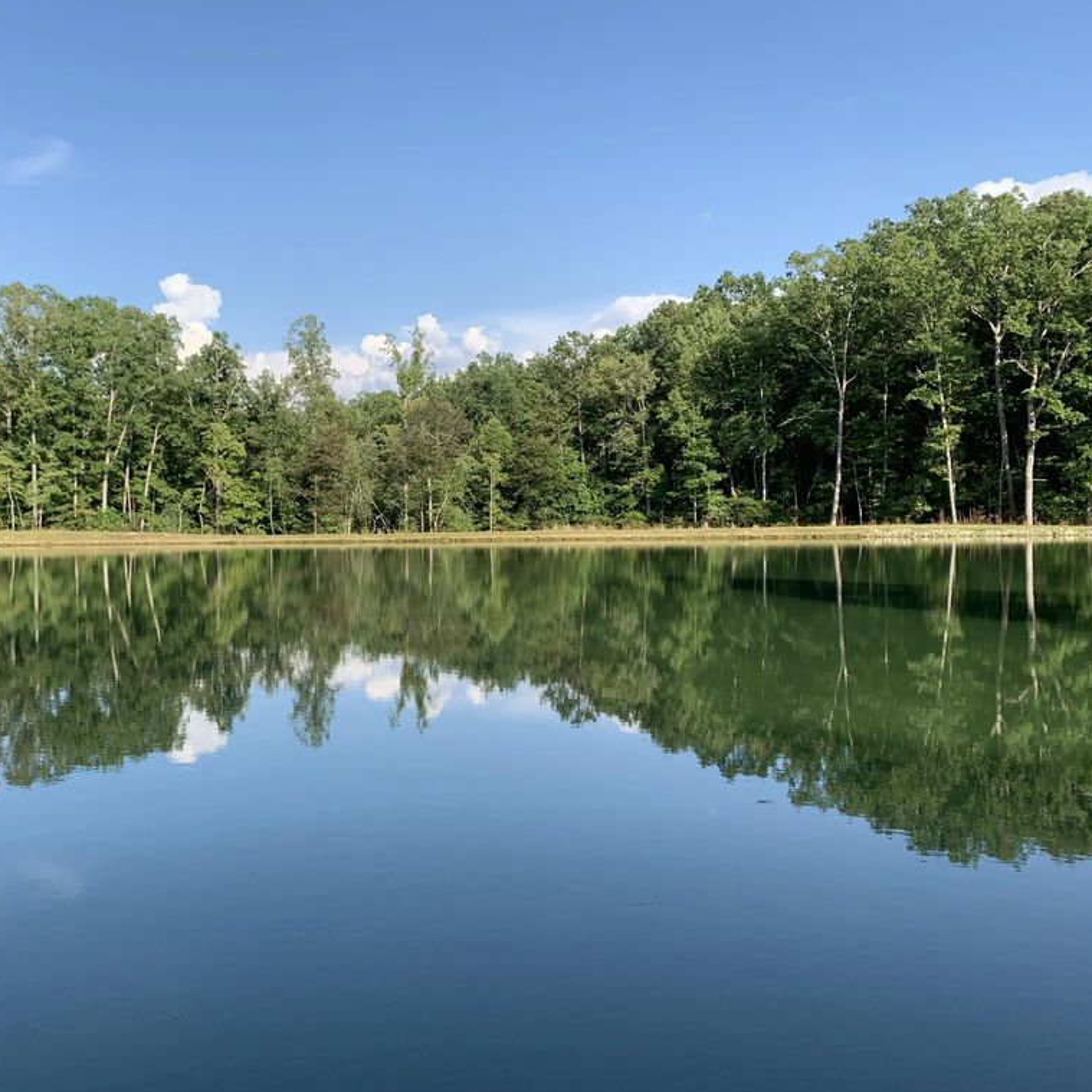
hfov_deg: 51.9
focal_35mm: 31
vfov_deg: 52.5
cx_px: 397
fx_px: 1106
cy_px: 550
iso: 25
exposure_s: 1/1176
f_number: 1.8
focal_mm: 4.25
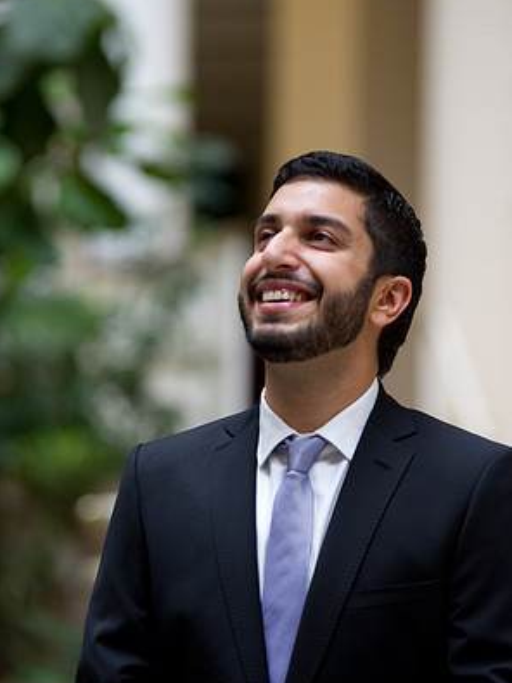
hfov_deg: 6.5
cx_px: 255
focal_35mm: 230
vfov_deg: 8.6
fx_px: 4538
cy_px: 372
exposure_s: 1/200
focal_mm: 140
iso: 500
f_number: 2.8
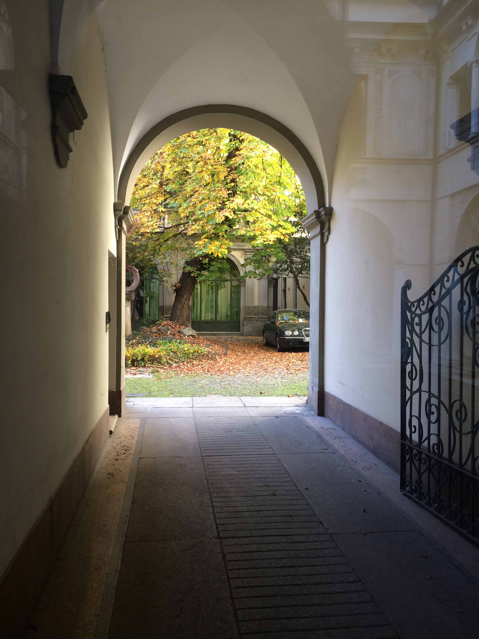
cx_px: 240
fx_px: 535
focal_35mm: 29
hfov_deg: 48.2
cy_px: 320
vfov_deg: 61.7
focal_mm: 4.15
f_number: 2.2
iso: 32
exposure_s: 1/33
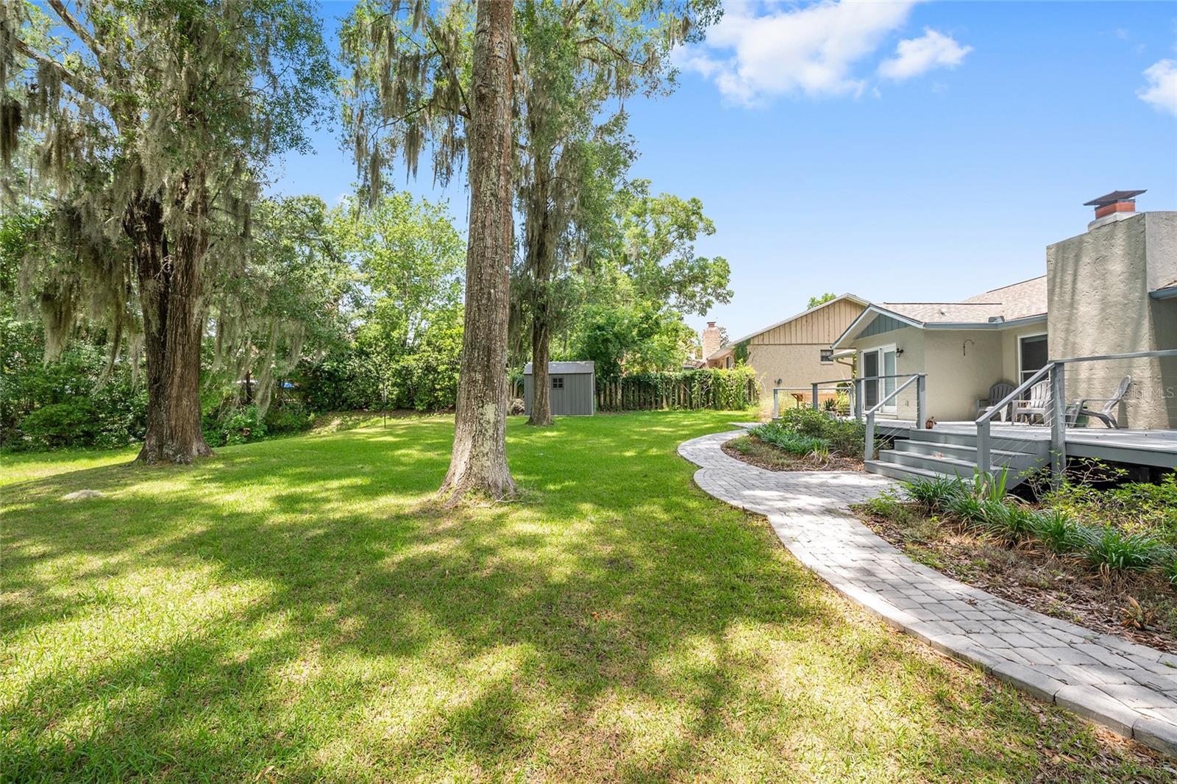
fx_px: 458
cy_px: 392
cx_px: 588
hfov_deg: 104.3
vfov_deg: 81.2
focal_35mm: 14
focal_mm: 14
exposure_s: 1/200
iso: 500
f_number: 8
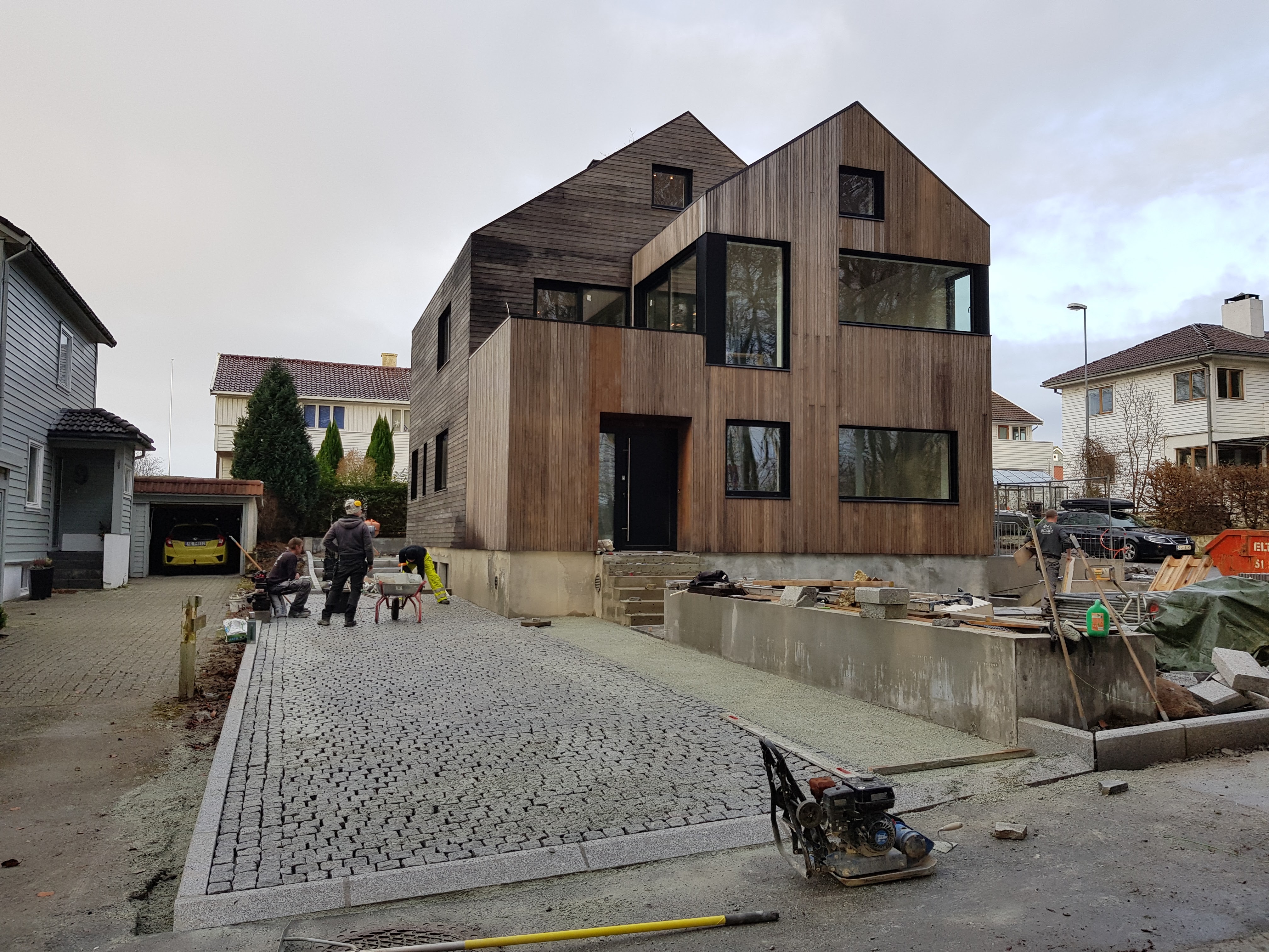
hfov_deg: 67.3
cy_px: 476
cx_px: 634
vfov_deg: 53.1
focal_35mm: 26
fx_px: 953
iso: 40
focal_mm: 4.2
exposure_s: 1/410
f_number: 1.7
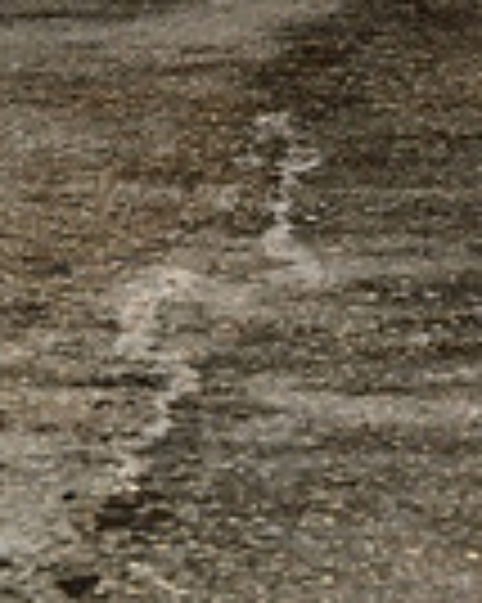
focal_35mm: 284
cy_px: -693
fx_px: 5070
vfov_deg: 6.6
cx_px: 829
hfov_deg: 5.4
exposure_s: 1/125
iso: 1000
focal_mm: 70
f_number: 6.3
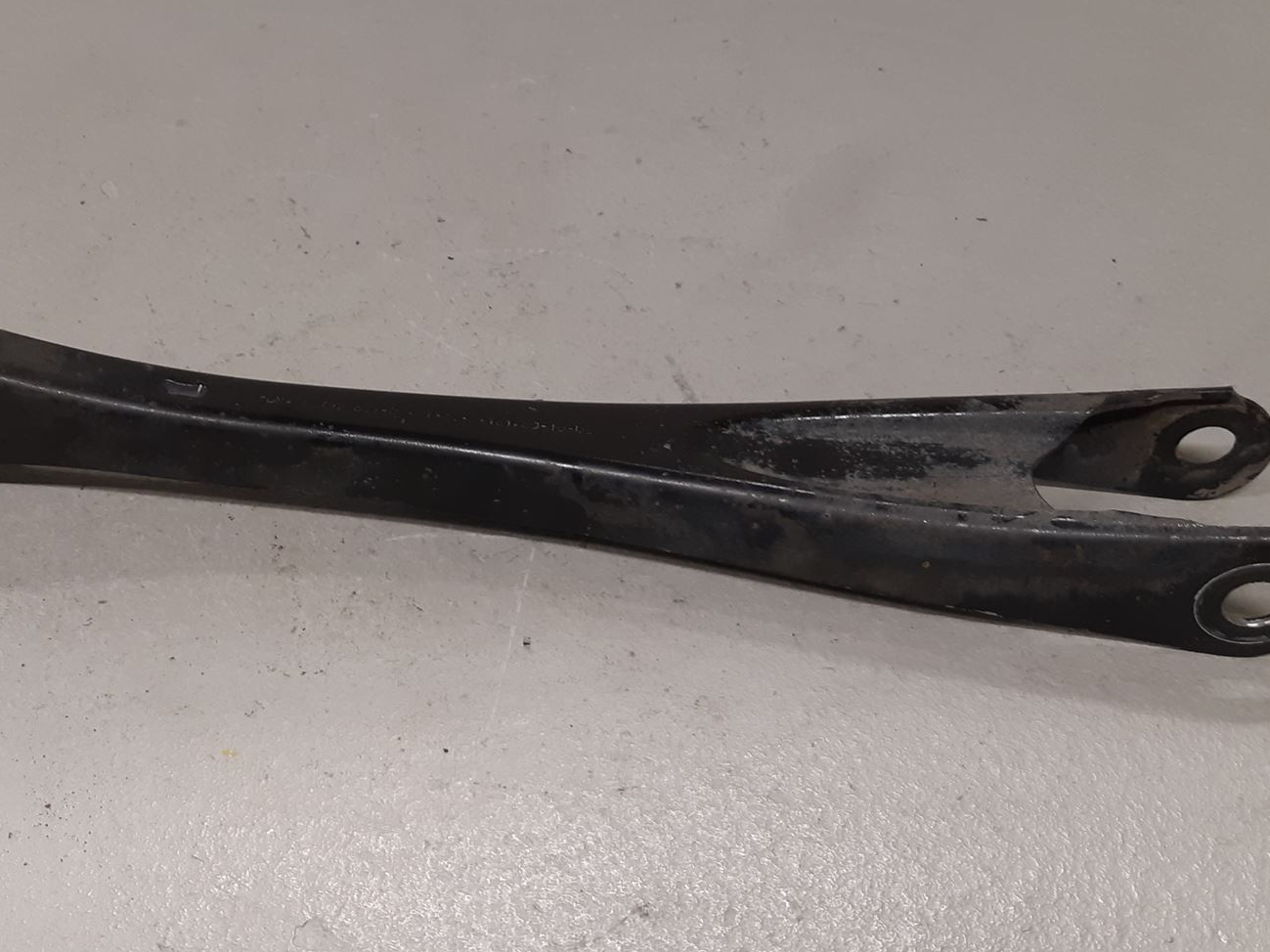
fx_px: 1504
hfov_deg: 45.2
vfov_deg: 35.1
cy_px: 497
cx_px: 447
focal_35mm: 41
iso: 100
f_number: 1.7
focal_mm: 3.93
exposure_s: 1/50
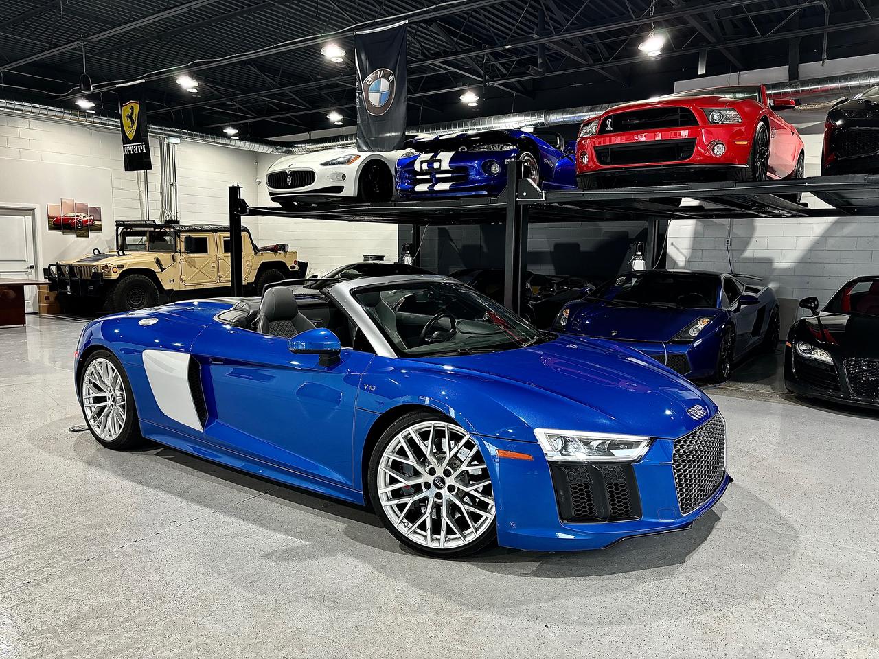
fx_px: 660
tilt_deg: -7.3
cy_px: 330
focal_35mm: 26
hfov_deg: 67.3
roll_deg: -0.8
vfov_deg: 53.1
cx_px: 440
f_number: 1.6
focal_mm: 5.96
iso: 125
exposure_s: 1/82
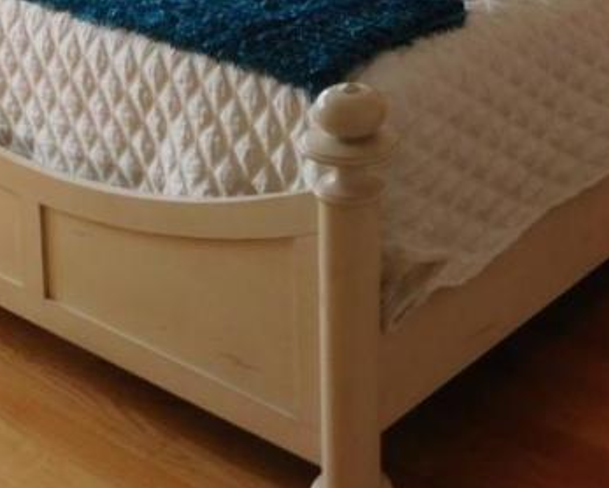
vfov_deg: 19.6
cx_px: 491
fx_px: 1298
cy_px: -142
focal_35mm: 72
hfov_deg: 25.9
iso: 125
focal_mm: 4.5
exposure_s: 1/30
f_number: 3.1
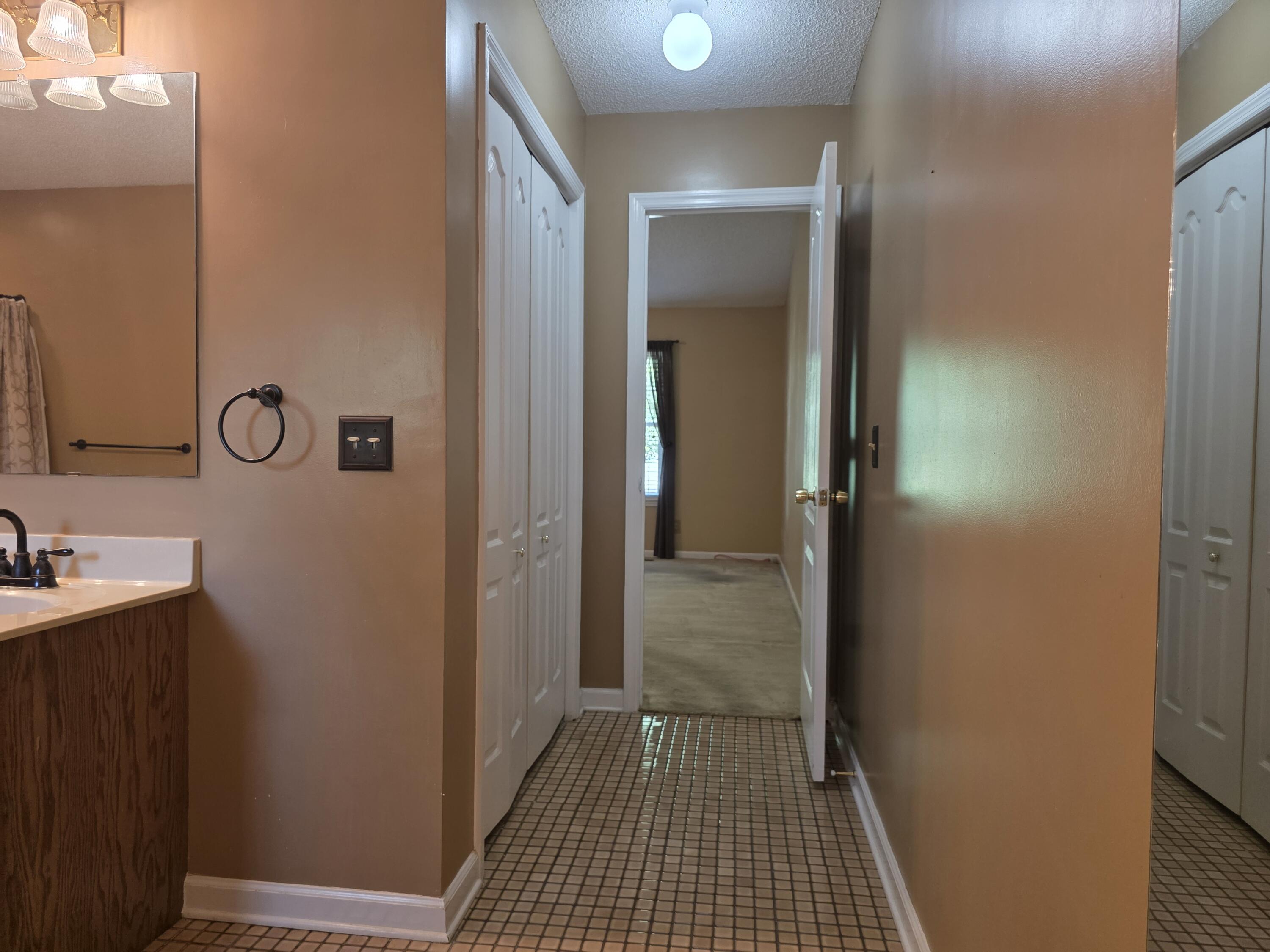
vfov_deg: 58.9
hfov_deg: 73.9
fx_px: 844
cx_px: 635
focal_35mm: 23
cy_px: 476
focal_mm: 6.3
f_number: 1.7
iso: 320
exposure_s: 1/120
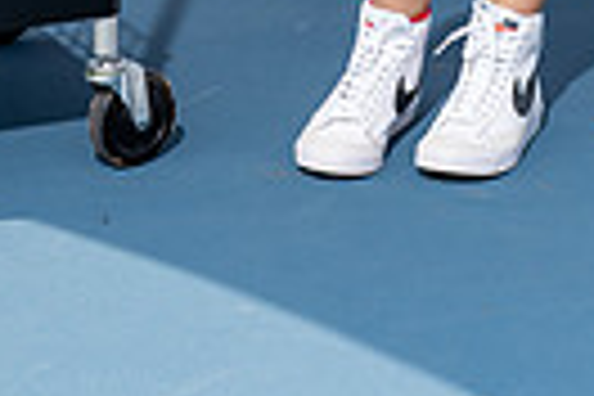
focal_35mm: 136
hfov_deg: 15.0
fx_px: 2244
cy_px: -562
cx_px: 436
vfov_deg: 9.1
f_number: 6.3
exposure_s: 1/250
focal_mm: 40
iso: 100
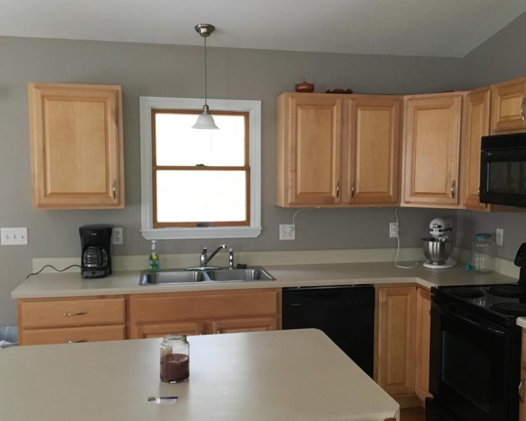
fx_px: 576
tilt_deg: -4.0
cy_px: 220
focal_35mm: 37
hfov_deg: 49.0
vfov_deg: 40.1
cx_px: 279
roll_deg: -0.3
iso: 200
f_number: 2.2
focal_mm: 4.15
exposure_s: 1/30
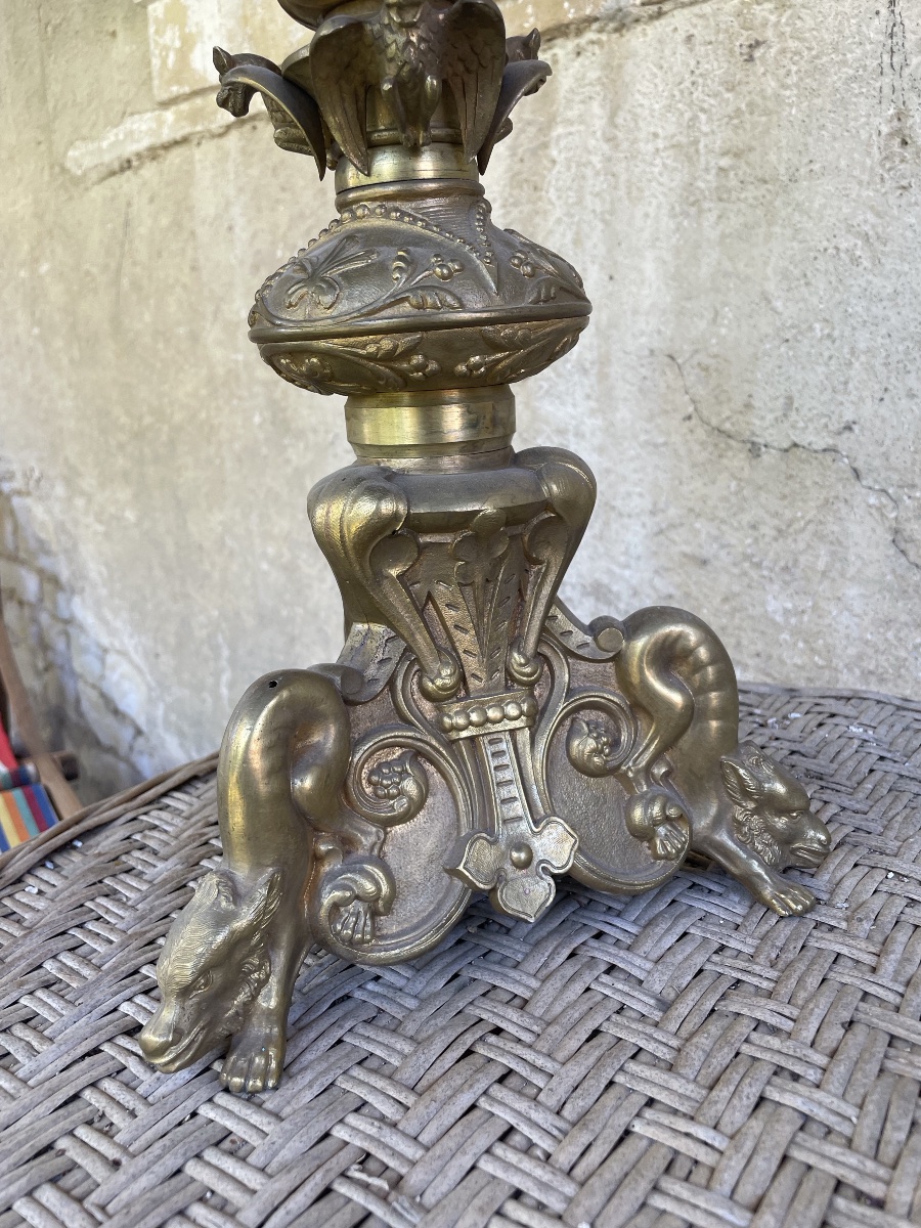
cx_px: 460
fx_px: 922
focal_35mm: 26
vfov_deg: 67.3
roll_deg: +0.6
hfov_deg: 53.1
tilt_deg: -16.2
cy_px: 614
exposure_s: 1/121
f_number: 1.6
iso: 50
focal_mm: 4.2
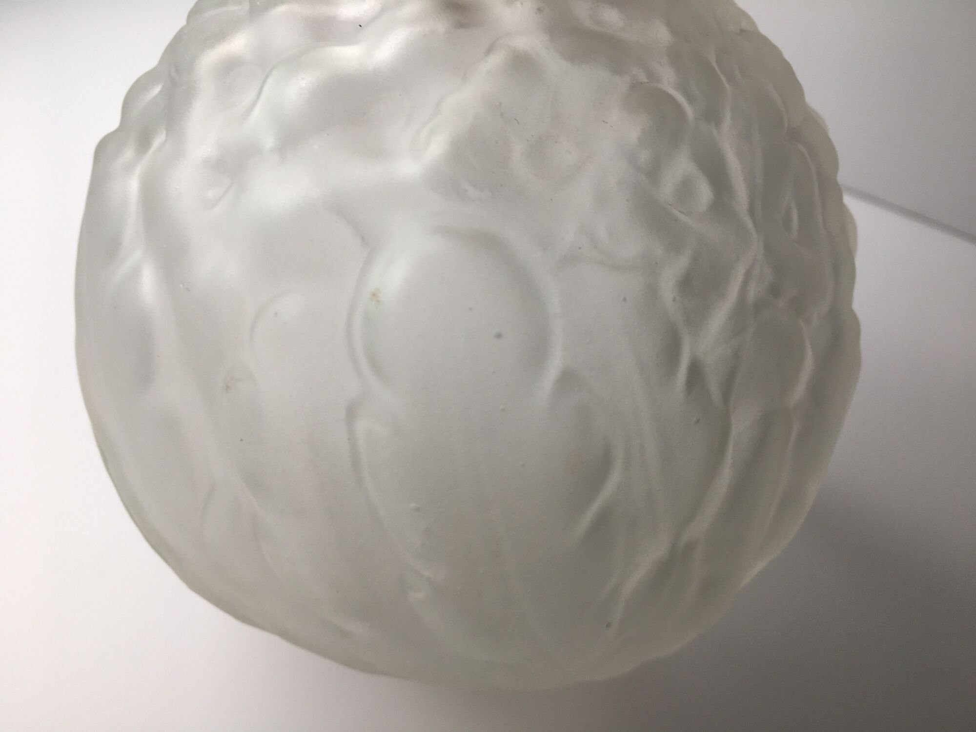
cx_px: 488
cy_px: 366
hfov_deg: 61.7
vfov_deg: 48.2
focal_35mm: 29
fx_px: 818
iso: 25
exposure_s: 1/107
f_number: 2.2
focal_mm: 4.15
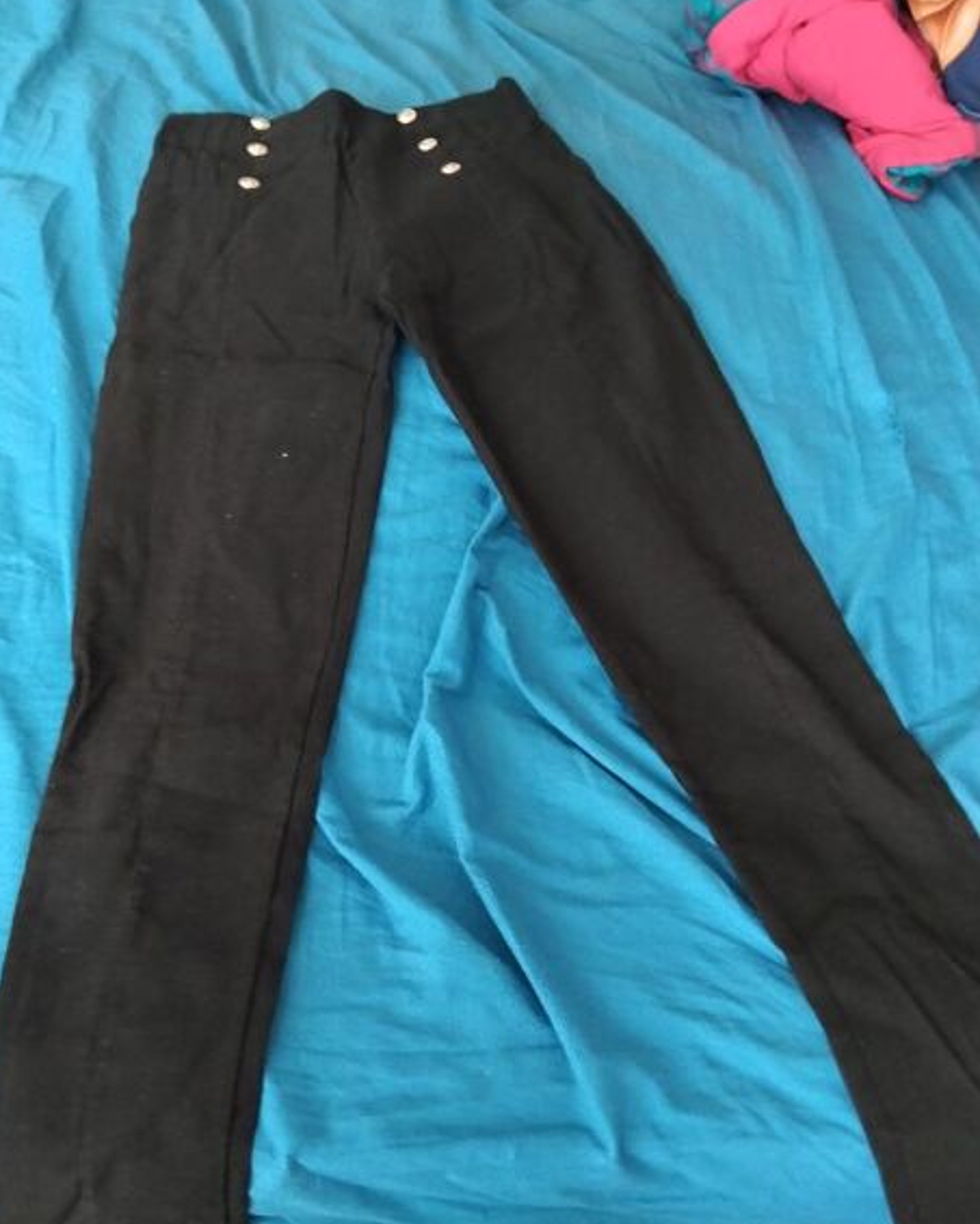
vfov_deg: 55.6
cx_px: 463
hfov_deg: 45.8
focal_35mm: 32
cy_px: 651
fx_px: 1160
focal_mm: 3.96
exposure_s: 1/25
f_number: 1.8
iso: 800
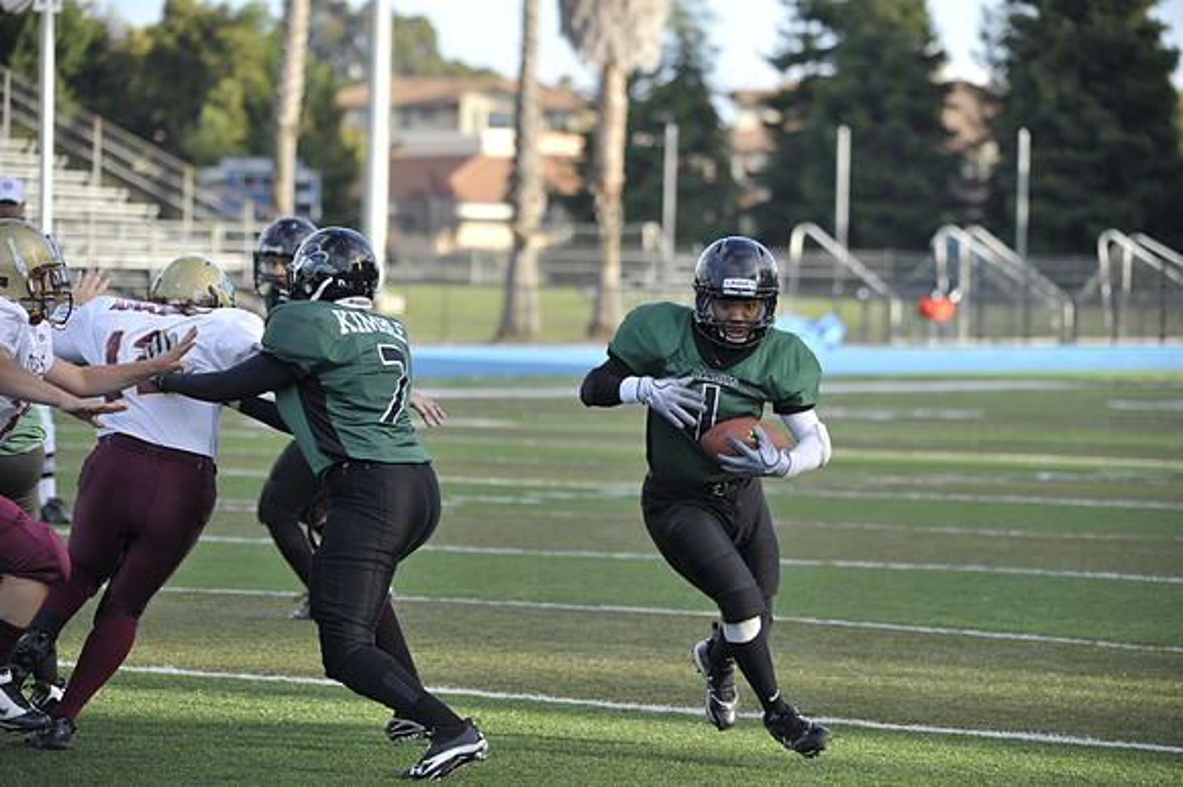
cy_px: 394
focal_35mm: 200
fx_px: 6568
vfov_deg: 6.9
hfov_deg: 10.3
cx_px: 592
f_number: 5.3
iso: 800
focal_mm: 200
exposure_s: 1/1000
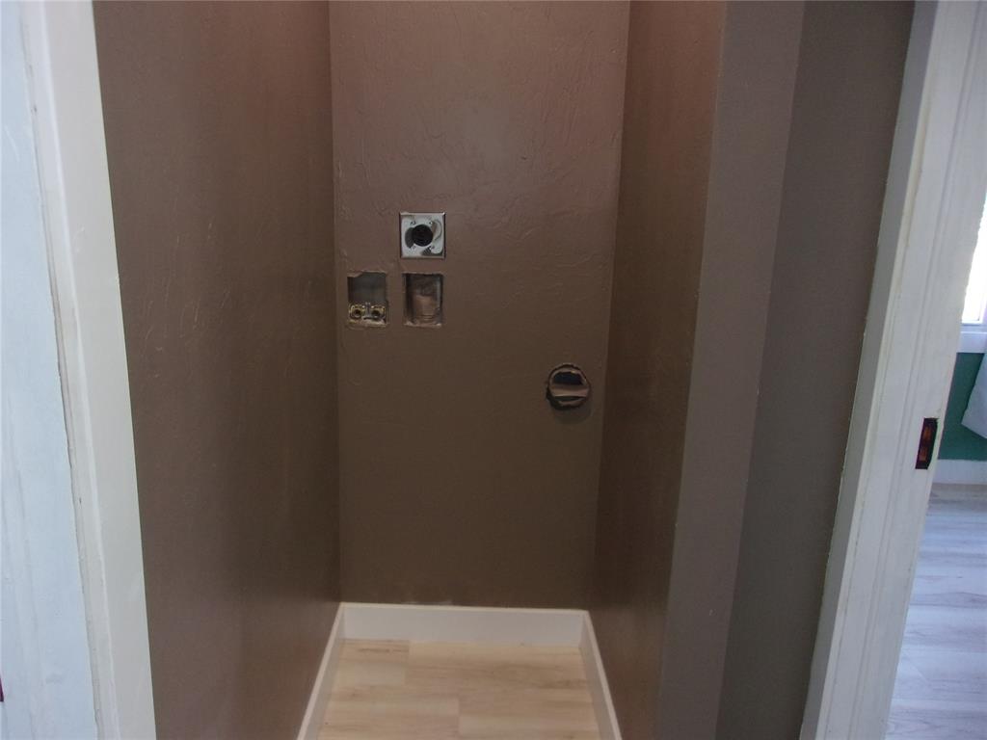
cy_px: 370
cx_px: 494
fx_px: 770
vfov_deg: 51.4
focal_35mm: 27
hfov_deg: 65.3
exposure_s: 1/34
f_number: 3
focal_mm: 4.9
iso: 200
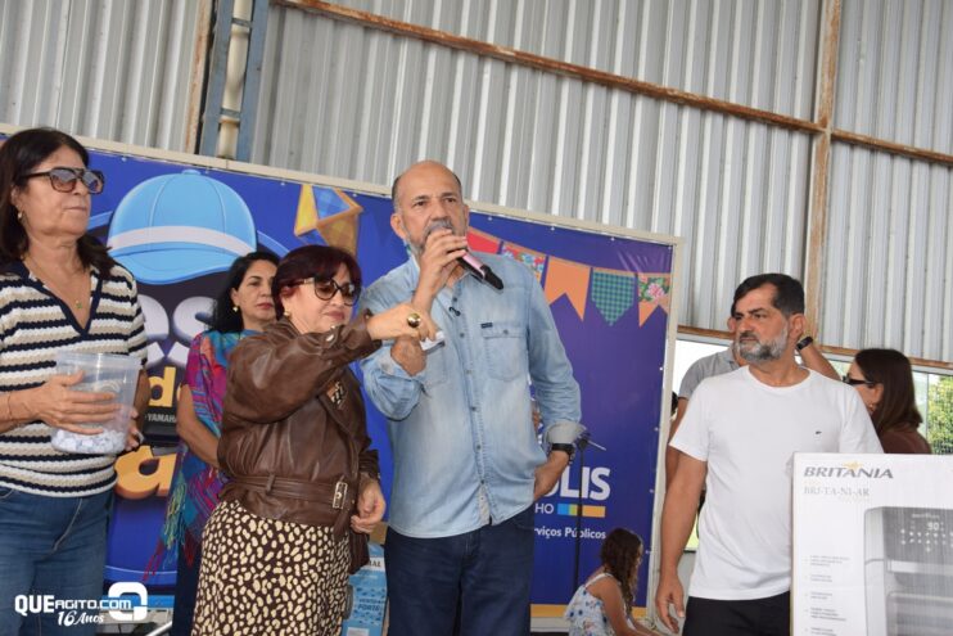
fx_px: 1033
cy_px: 318
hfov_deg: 49.5
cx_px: 476
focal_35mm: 39
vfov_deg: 34.2
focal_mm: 26
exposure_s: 1/125
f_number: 5.6
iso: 100
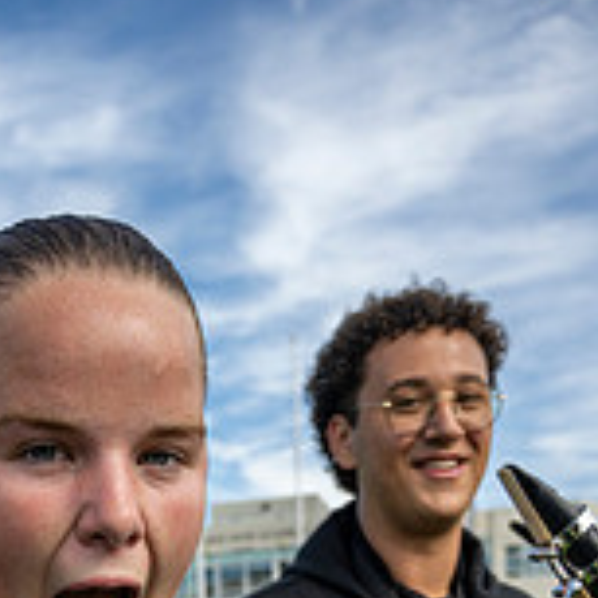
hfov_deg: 27.8
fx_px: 1173
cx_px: 94
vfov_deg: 23.8
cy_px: 848
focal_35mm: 60
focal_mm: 24
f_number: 4.5
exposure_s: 1/250
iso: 40
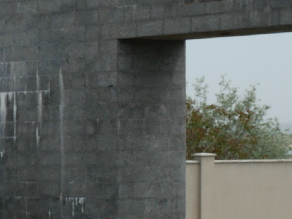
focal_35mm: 179
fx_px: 1511
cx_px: -189
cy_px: 204
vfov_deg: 8.3
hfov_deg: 10.5
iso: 200
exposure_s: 1/400
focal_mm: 20
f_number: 9
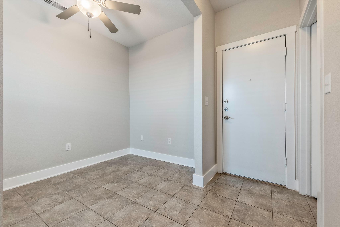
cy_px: 114
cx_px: 170
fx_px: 142
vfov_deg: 77.3
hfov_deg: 100.4
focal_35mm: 15
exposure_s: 1/15
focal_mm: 10
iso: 200
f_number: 11
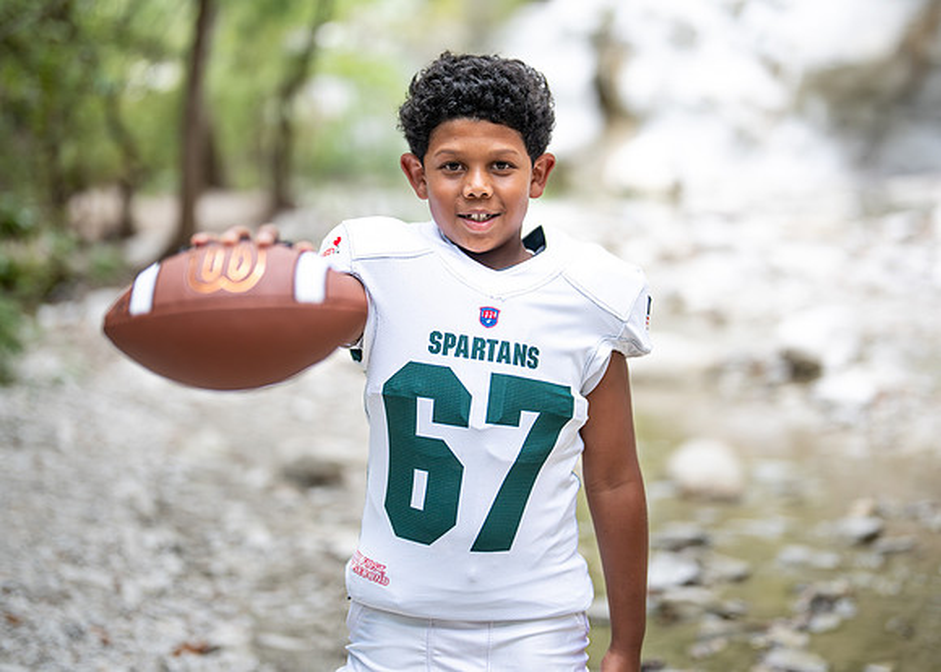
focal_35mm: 59
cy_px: 296
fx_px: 1584
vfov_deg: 23.9
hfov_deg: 33.1
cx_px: 504
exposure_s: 1/640
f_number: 1.2
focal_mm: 50
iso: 320
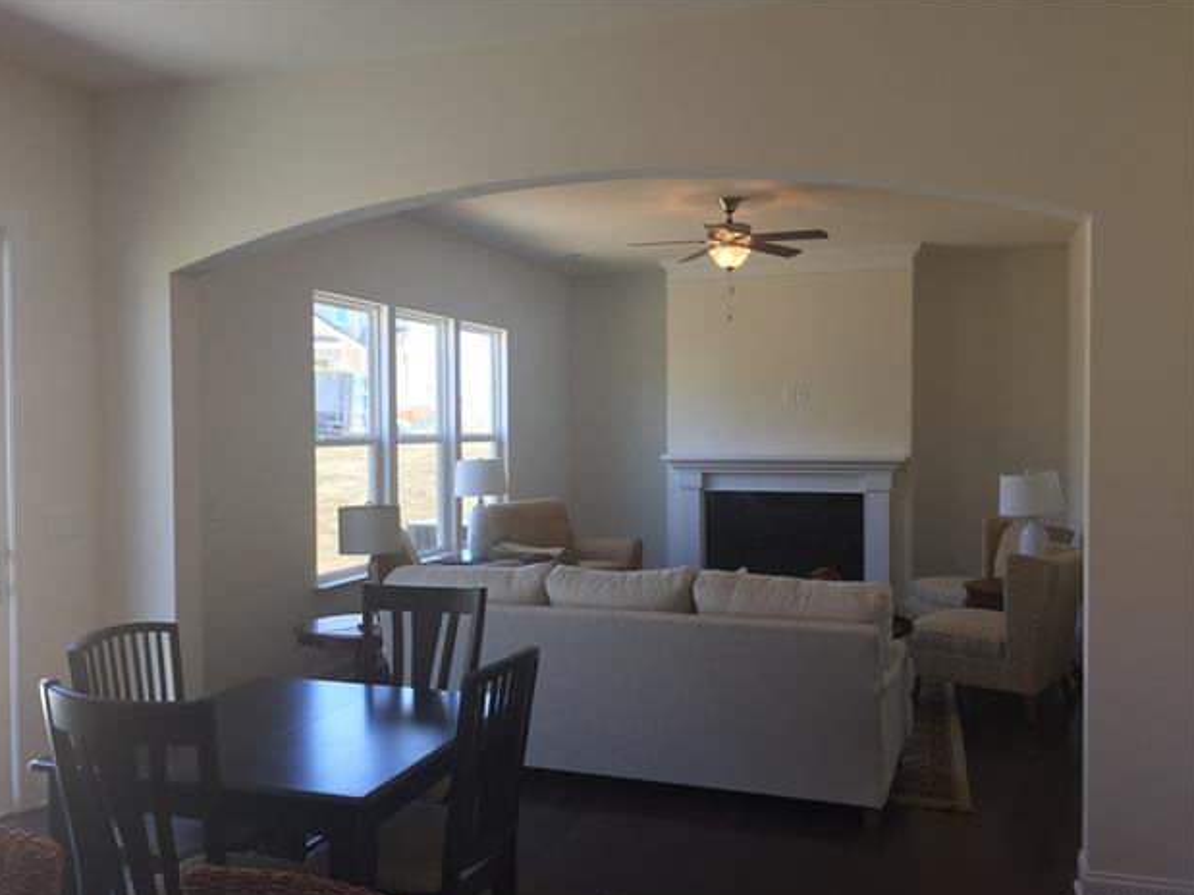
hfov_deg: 60.0
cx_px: 581
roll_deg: -0.4
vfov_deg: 46.8
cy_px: 457
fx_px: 1035
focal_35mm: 30
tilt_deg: -0.7
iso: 32
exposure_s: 1/40
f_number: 2.2
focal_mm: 4.15
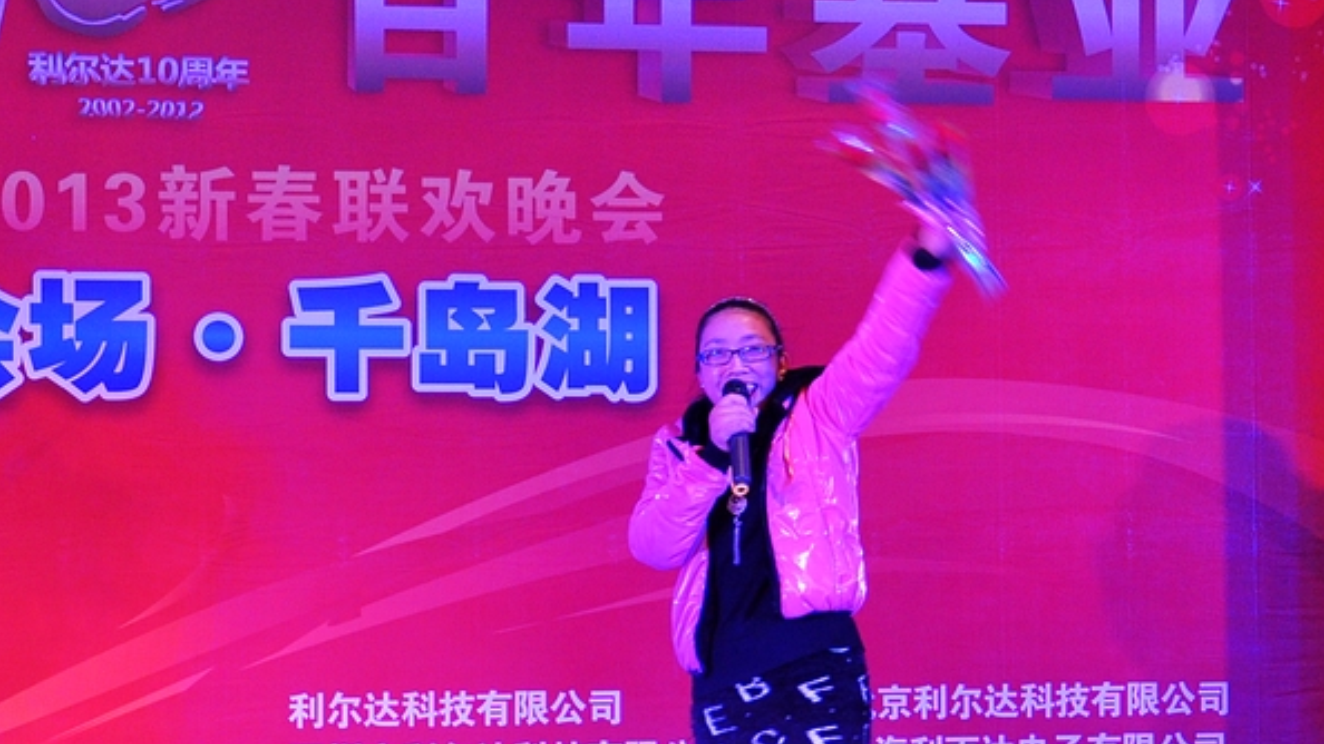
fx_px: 1896
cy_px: 388
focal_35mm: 54
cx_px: 664
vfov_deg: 22.2
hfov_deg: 38.5
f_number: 5.6
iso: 400
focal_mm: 34
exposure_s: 1/40
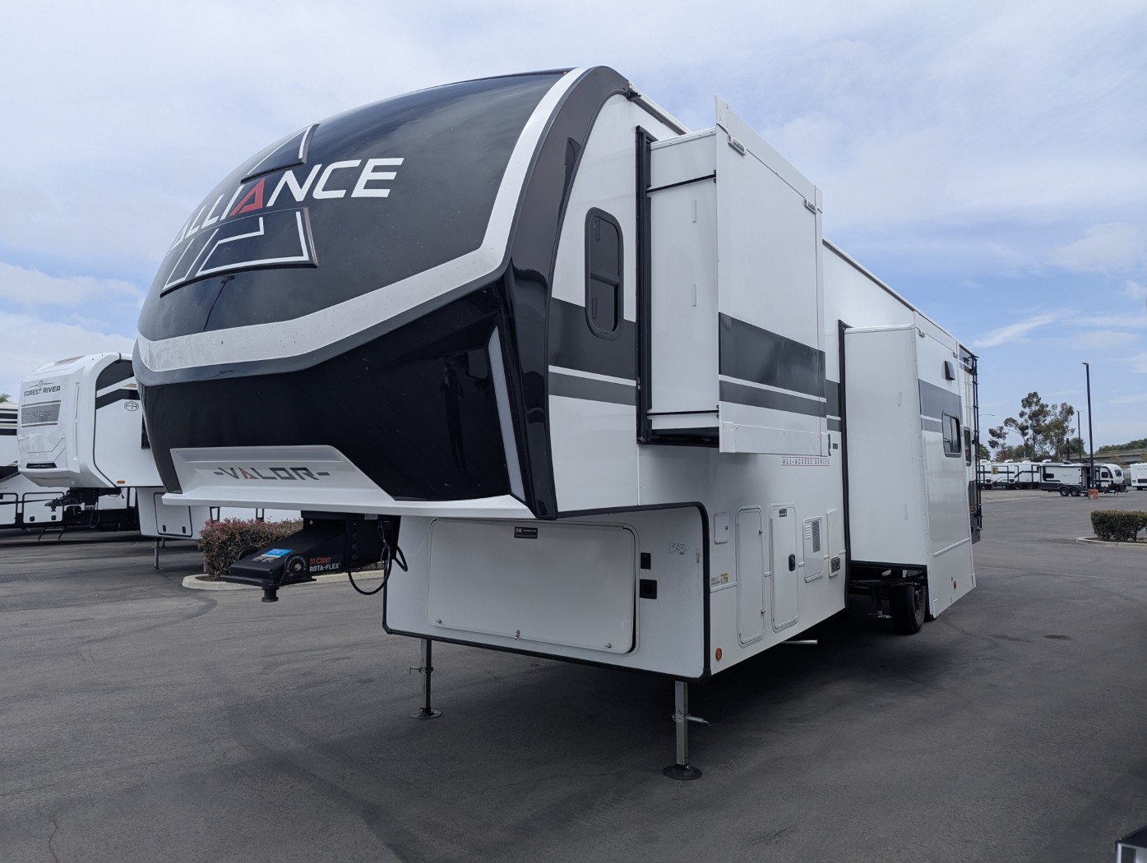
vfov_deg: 56.9
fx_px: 796
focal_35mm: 24
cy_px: 432
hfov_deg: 71.5
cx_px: 574
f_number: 1.85
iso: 48
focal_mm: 6.81
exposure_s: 1/2309
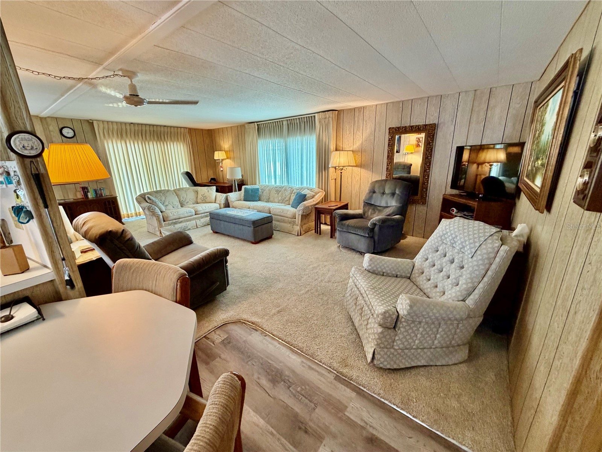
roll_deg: +1.0
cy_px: 226
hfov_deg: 102.1
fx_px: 243
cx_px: 301
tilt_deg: -14.9
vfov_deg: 85.7
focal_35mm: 14
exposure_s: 1/60
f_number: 2.2
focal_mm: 2.22
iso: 200
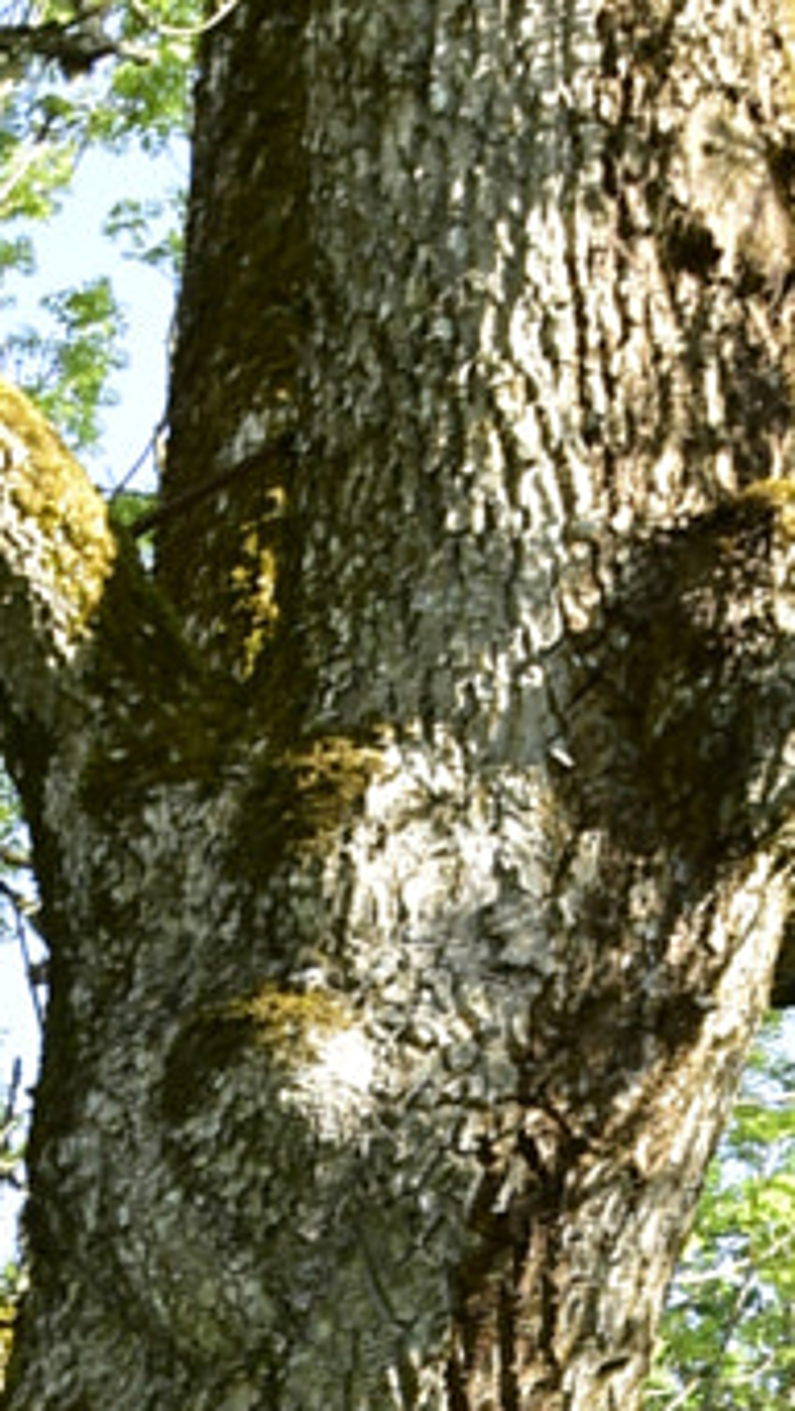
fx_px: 4419
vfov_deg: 17.7
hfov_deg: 10.3
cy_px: 1465
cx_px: 240
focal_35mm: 118
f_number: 5.6
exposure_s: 1/125
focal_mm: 16
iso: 250
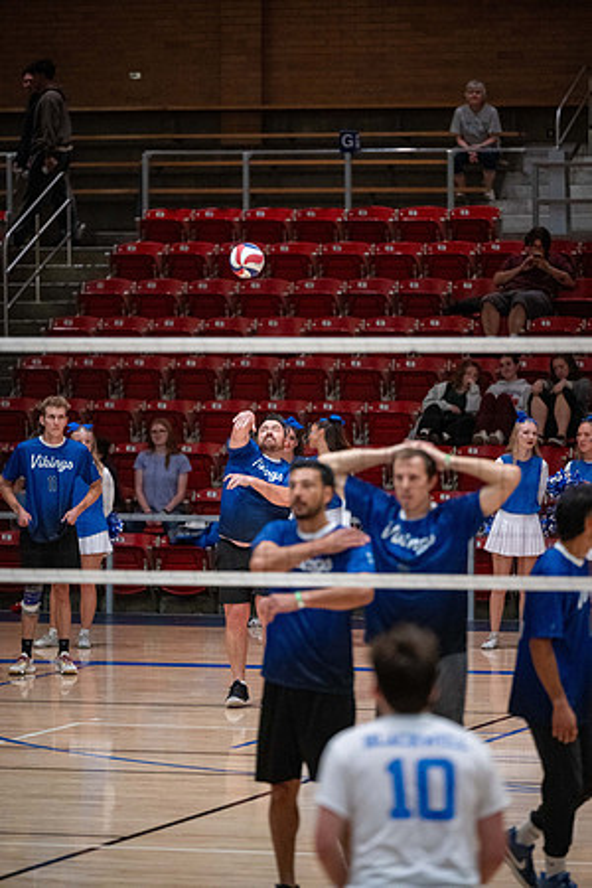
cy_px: 444
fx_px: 4933
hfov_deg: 6.9
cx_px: 296
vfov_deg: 10.3
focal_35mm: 200
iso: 6400
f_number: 2.8
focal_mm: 200
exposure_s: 1/640
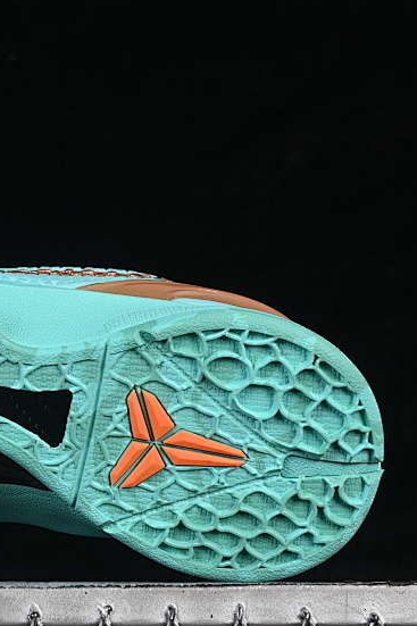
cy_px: 324
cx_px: -65
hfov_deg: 9.2
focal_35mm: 147
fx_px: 2556
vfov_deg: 14.0
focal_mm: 50
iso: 160
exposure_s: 1/80
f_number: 8
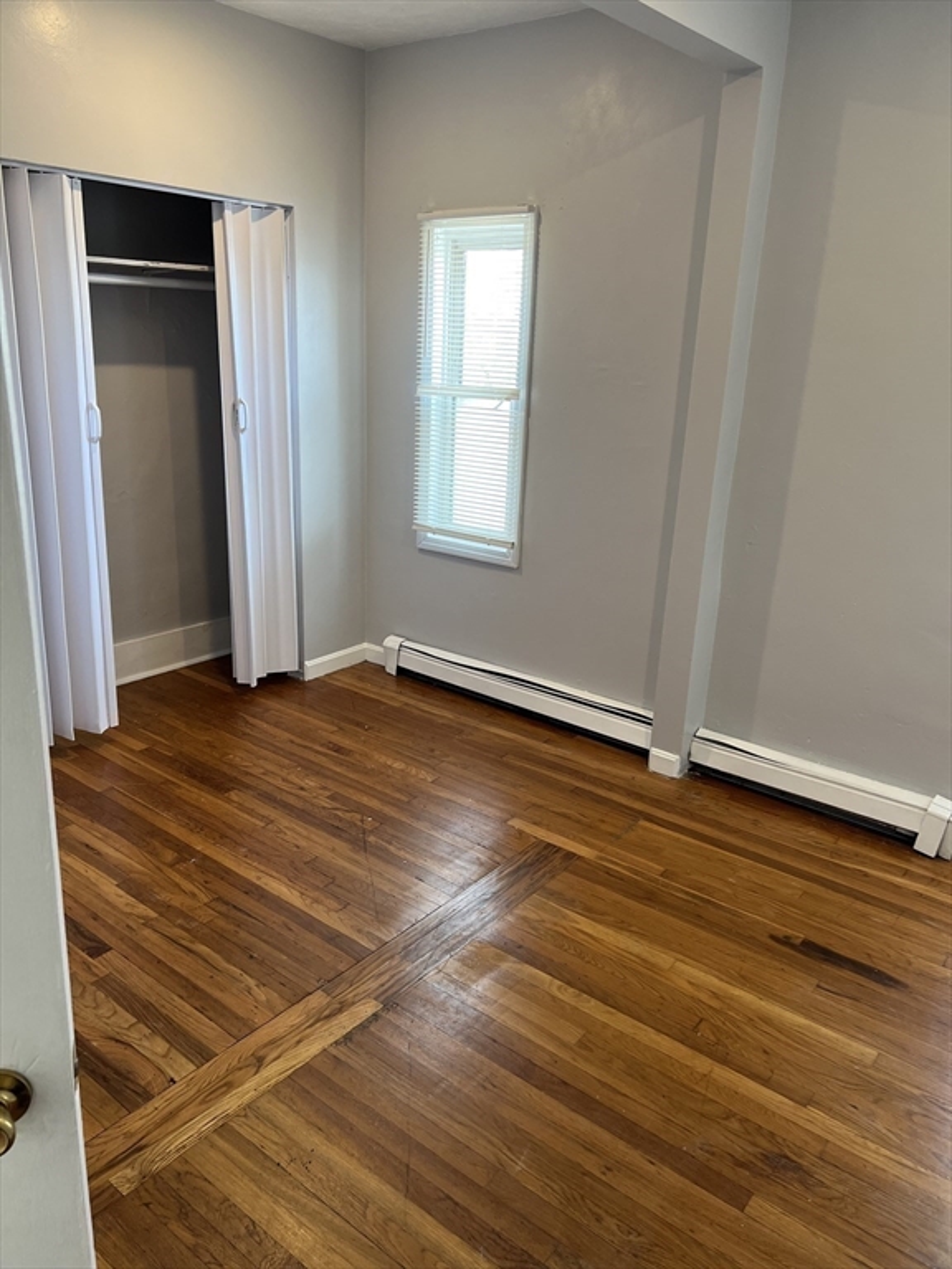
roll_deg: -2.1
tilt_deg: -17.5
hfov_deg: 53.1
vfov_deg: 67.3
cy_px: 634
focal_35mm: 26
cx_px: 476
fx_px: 953
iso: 125
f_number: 1.5
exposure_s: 1/120
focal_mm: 5.7
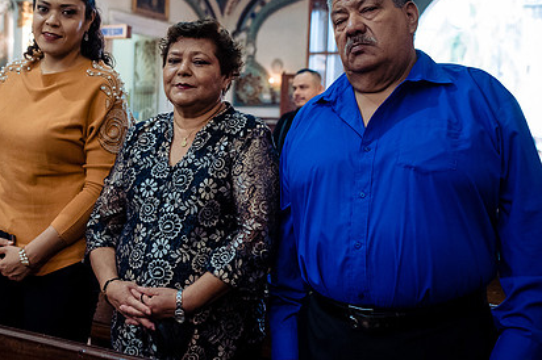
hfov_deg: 34.1
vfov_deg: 23.1
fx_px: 873
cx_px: 162
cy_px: 97
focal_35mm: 58
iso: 2000
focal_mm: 35
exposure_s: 1/100
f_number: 3.5
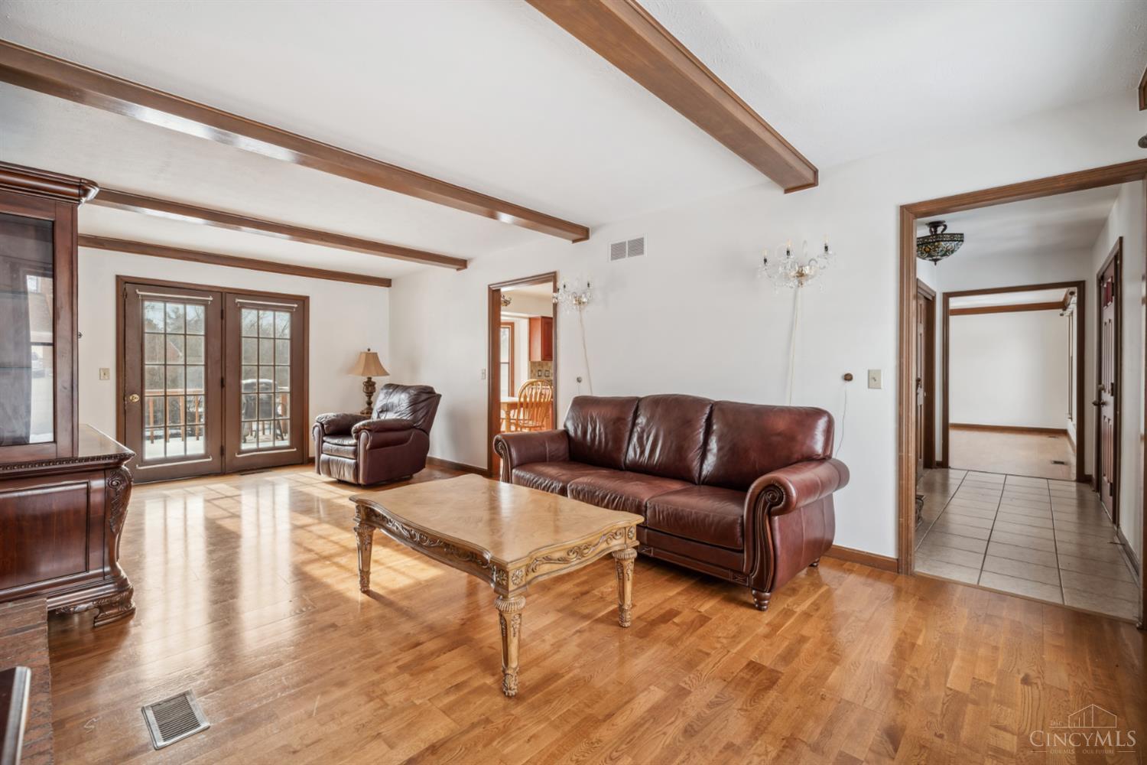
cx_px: 574
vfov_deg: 77.3
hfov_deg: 100.4
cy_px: 382
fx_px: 478
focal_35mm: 15
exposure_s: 1/6
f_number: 9
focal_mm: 15
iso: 200
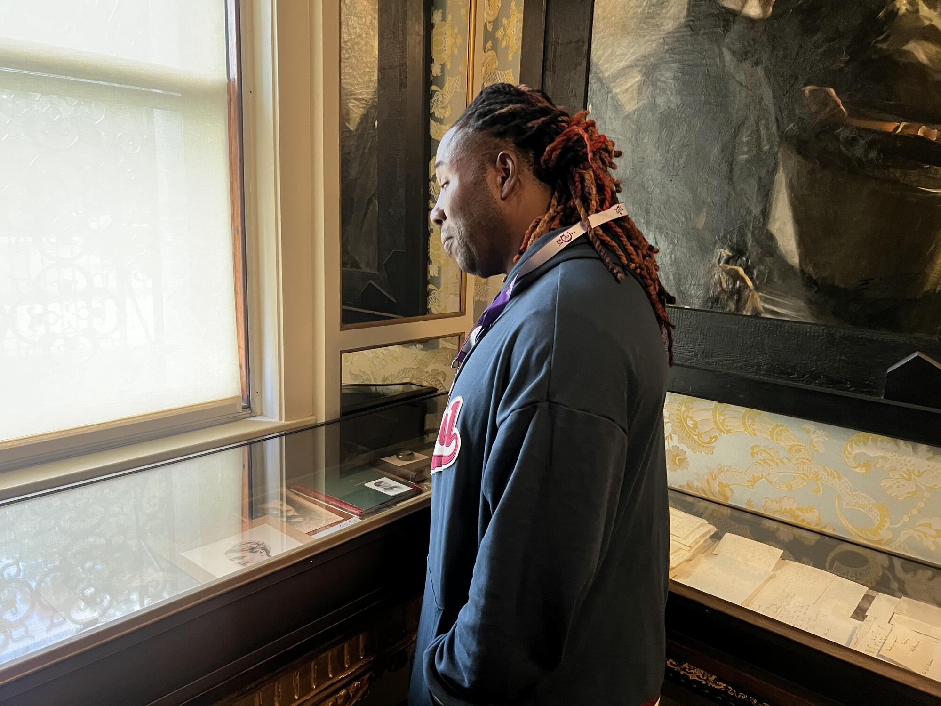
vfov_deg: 53.1
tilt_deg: -11.8
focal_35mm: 26
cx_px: 470
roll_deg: -1.7
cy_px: 353
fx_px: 707
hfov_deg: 67.3
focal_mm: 5.7
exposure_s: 1/30
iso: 640
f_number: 1.5
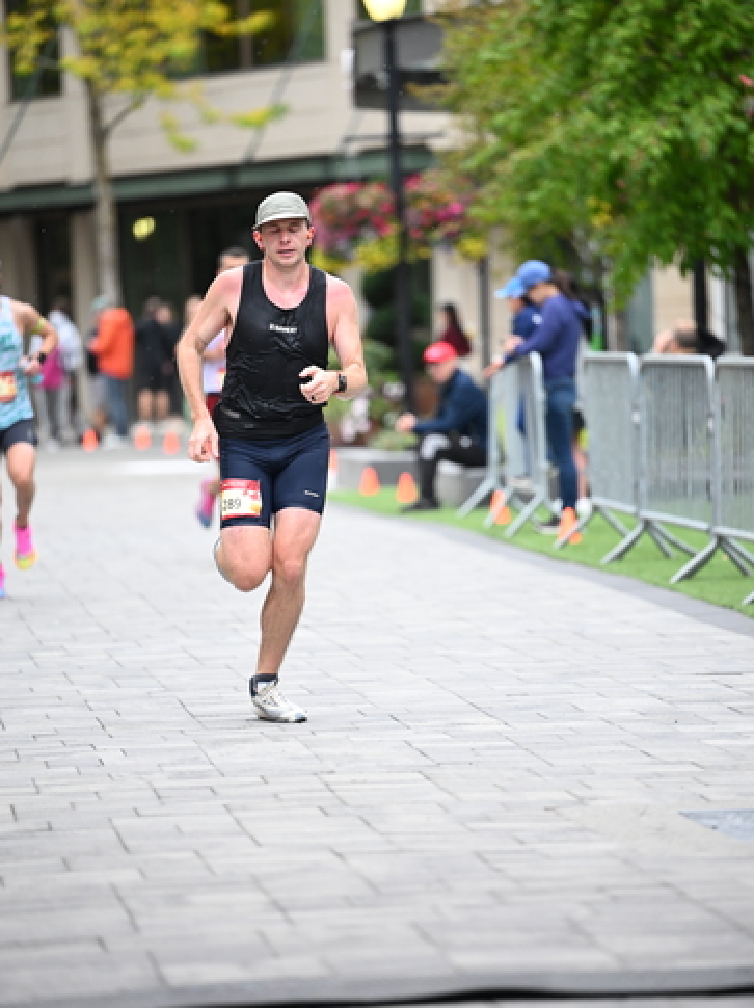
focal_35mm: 191
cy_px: 505
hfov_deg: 7.8
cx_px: 377
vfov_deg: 10.4
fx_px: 5554
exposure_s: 1/1250
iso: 1600
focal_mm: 175
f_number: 2.8
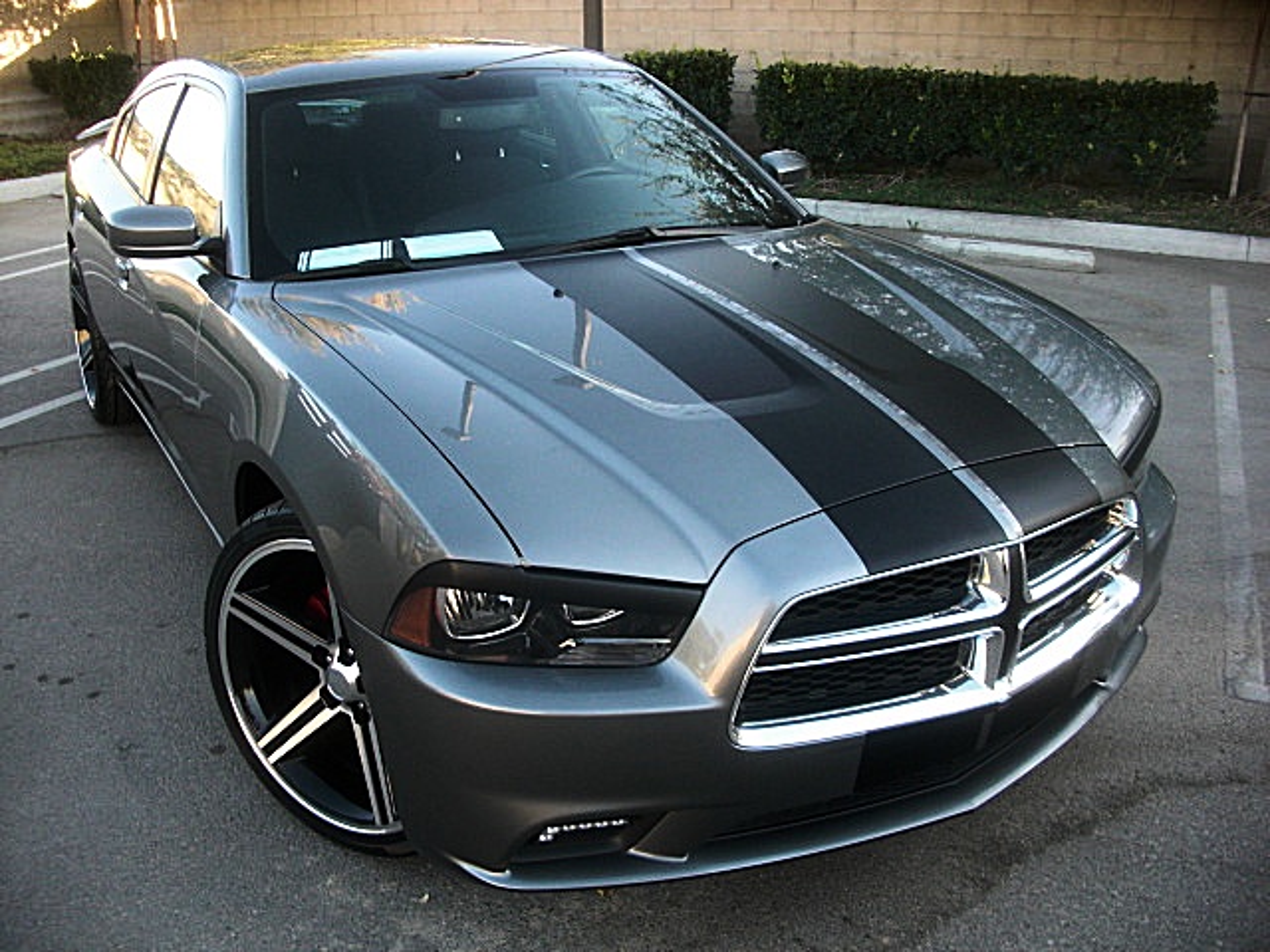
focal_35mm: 36
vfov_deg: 39.7
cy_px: 476
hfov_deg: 51.4
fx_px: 1321
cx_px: 635
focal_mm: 6.3
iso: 100
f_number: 2.8
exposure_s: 1/125
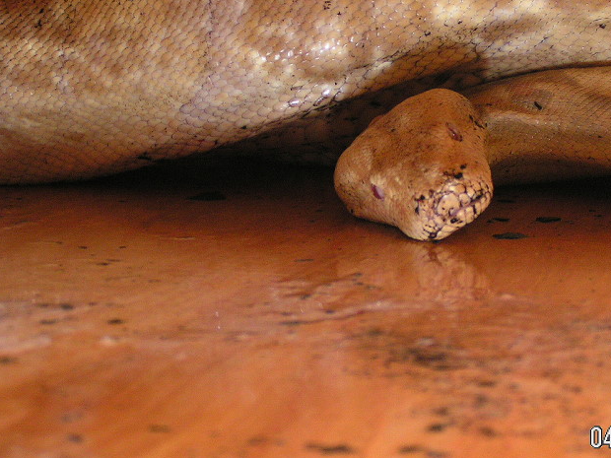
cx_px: 384
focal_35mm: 111
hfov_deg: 17.7
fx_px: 1959
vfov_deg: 13.3
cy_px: 200
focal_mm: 13.2
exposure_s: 1/100
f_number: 3.2
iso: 200
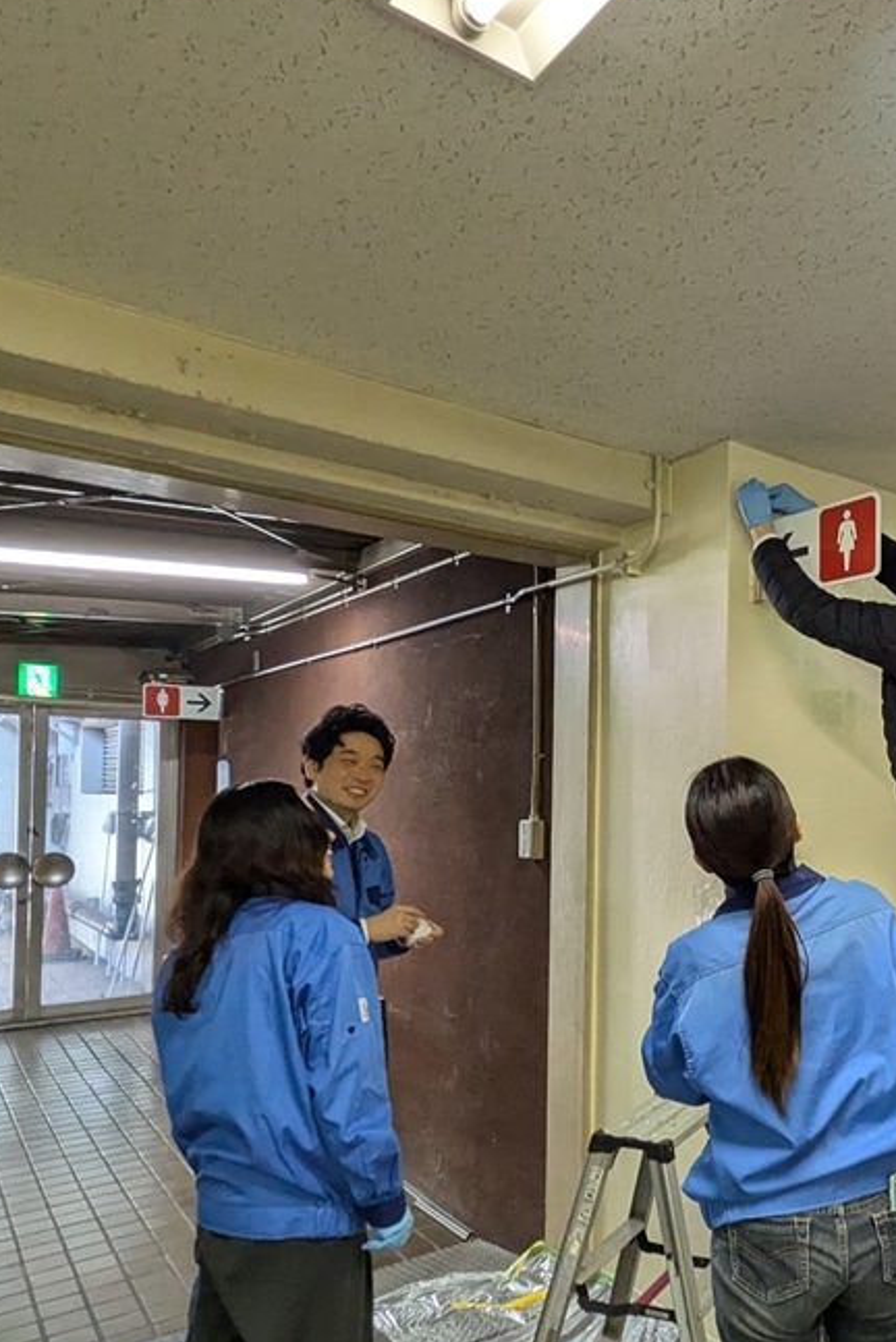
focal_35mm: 27
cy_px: 771
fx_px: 1007
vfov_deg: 67.0
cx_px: 765
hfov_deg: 44.6
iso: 163
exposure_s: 1/50
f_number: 2.2
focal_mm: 1.83
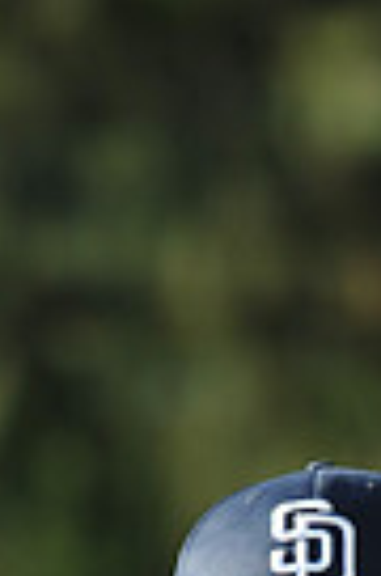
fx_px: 9190
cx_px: 68
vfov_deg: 3.6
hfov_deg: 2.4
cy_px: 1182
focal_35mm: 576
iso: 200
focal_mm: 135
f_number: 4
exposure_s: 1/1000
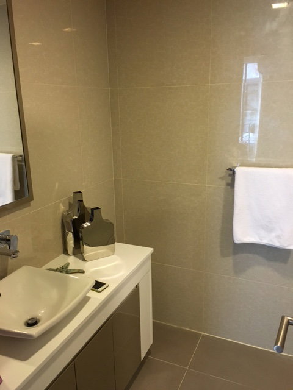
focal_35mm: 29
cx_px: 146
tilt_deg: -14.6
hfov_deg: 48.2
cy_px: 195
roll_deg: +1.3
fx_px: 327
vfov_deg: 61.7
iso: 200
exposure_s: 1/25
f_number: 2.2
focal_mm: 4.15
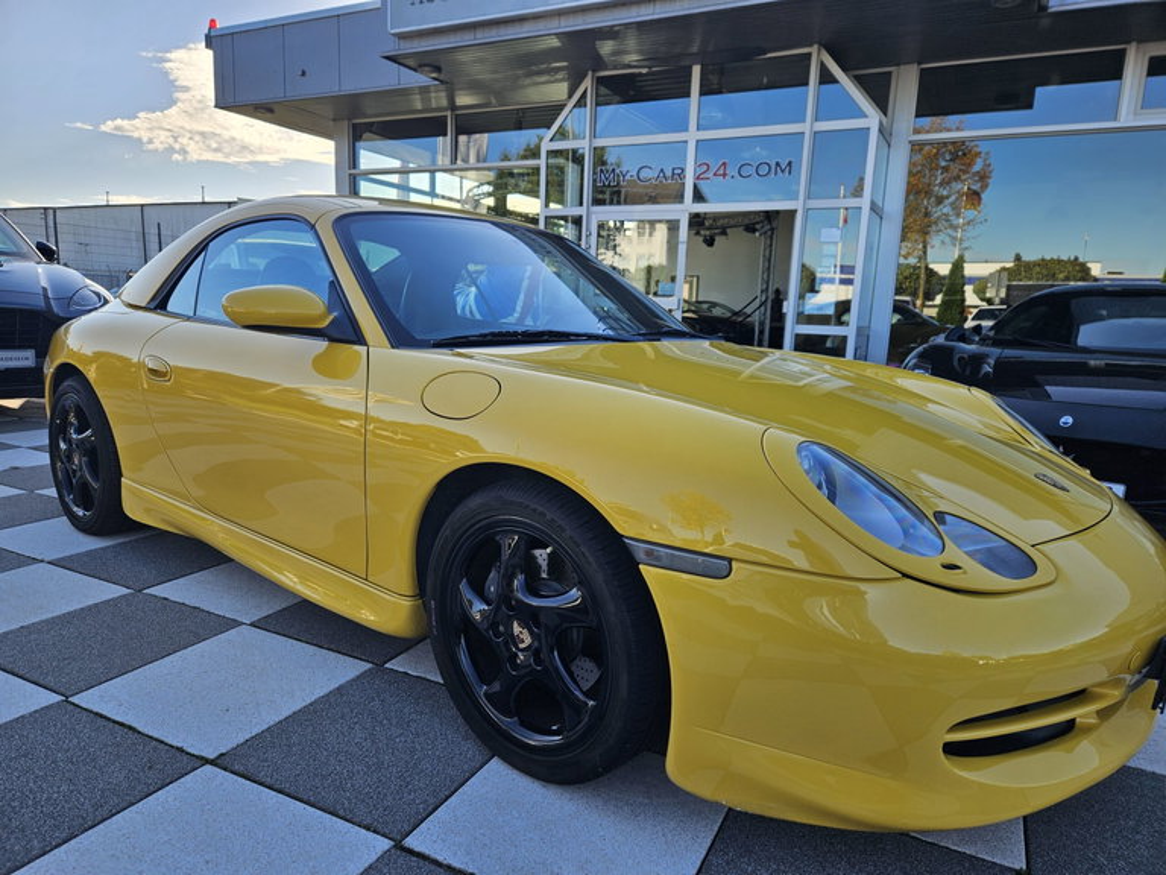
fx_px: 775
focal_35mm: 23
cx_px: 583
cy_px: 438
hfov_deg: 73.9
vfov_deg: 58.9
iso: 25
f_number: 1.8
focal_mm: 5.4
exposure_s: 1/771
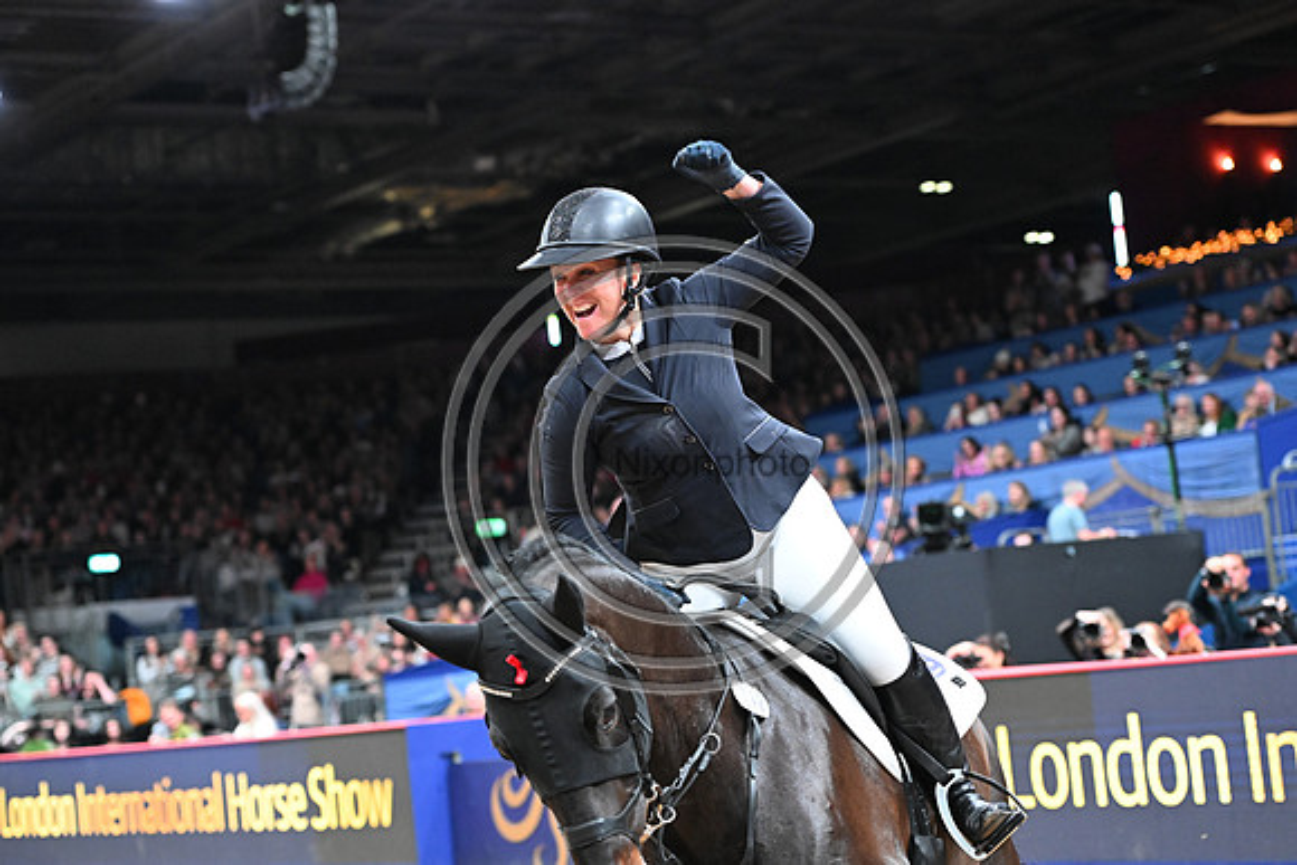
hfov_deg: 23.9
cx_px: 648
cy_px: 432
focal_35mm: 85
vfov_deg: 16.1
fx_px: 3063
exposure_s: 1/800
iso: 6400
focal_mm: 85
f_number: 3.5
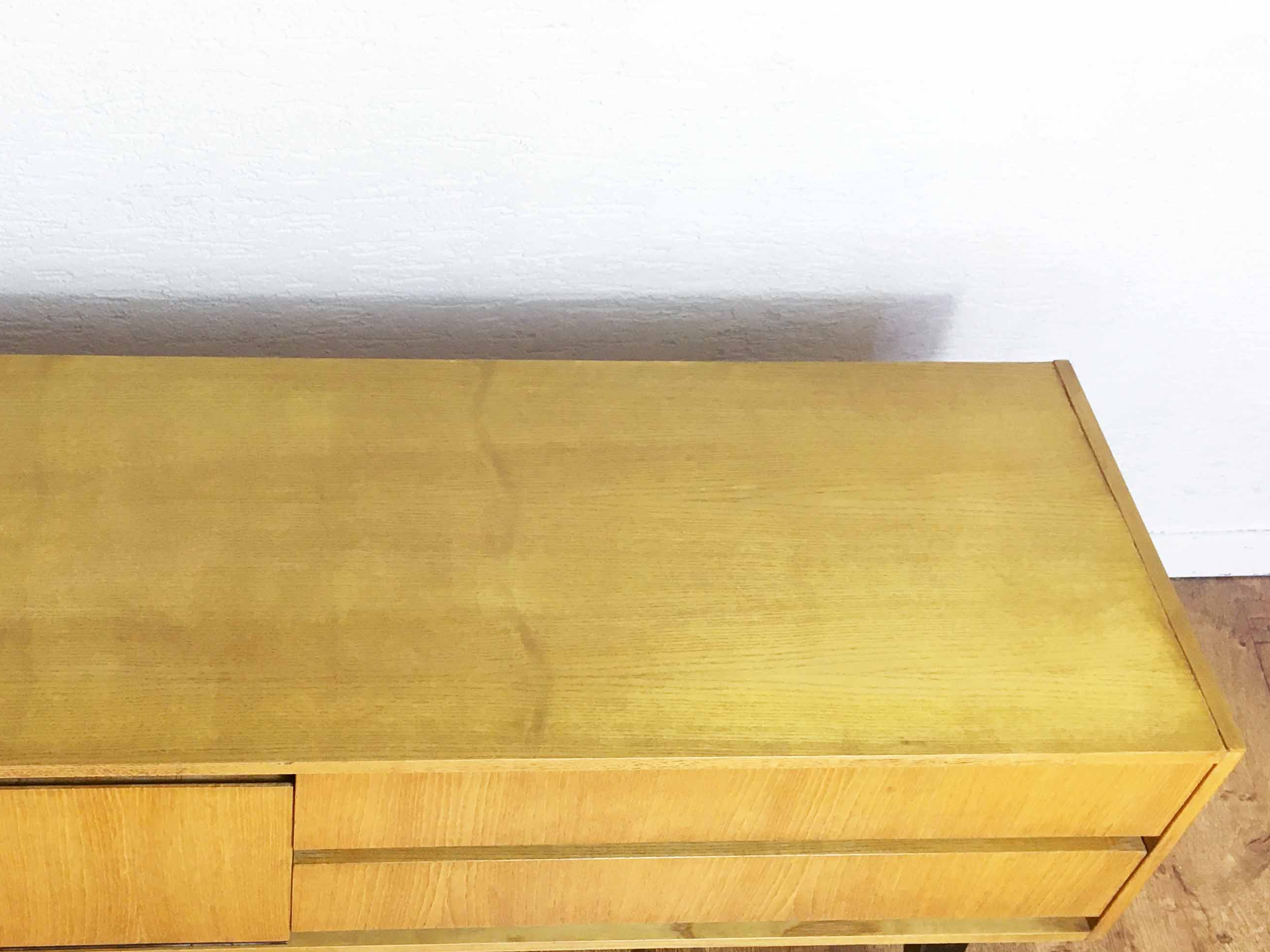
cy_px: 681
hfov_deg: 41.4
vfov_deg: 31.7
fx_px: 1651
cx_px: 392
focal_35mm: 45
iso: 80
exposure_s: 1/33
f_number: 2.2
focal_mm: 4.15
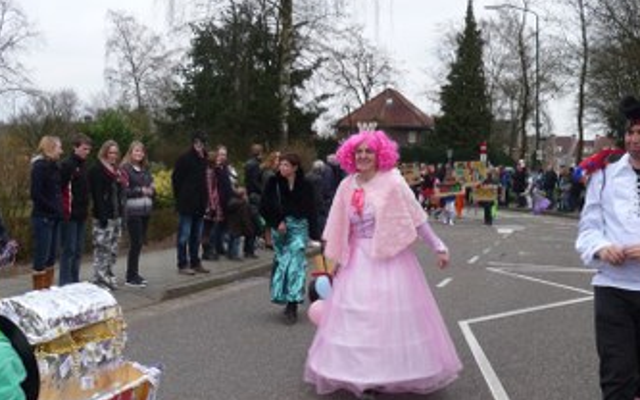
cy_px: 254
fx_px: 907
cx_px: 340
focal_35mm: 52
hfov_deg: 38.9
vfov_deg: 24.8
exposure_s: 1/200
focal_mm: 5.6
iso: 100
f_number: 3.6
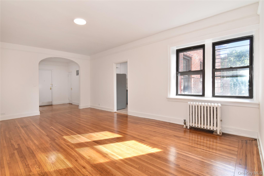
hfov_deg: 95.0
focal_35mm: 16
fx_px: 121
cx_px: 132
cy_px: 88
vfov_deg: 72.0
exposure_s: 1/50
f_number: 11
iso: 640
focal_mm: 11
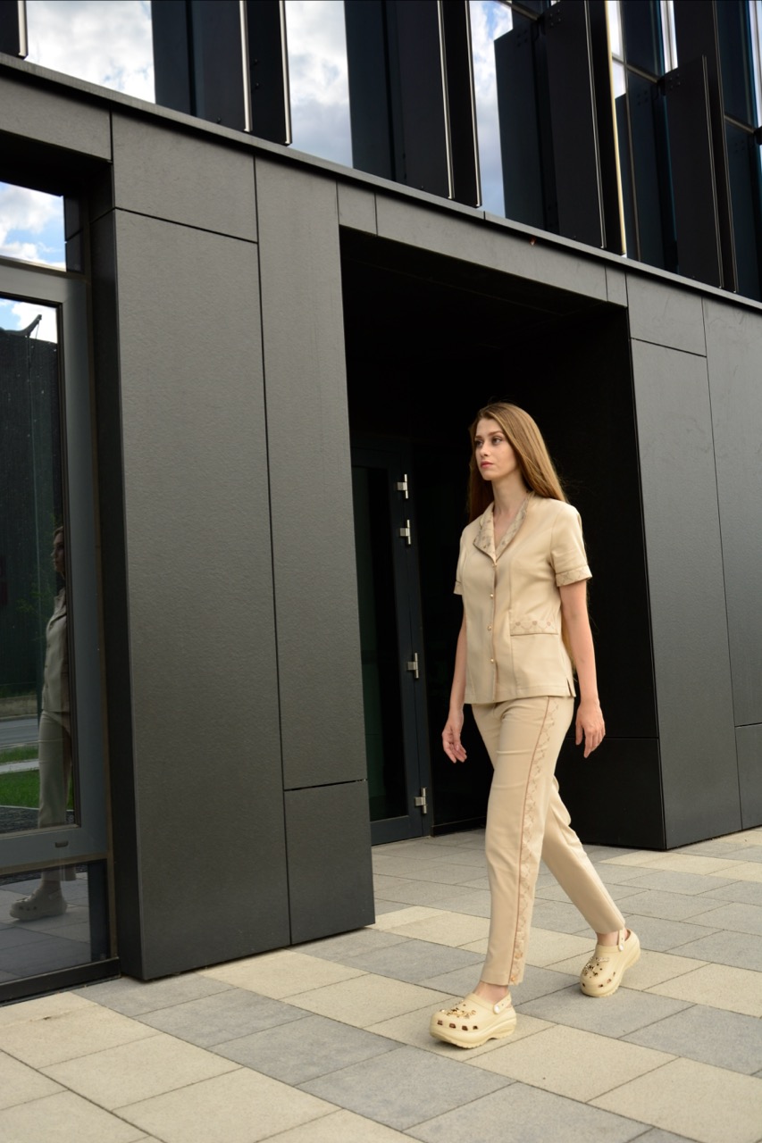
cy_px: 572
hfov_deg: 36.9
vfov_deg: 53.1
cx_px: 381
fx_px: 1143
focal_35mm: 36
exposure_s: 1/250
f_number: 5
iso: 160
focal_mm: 24
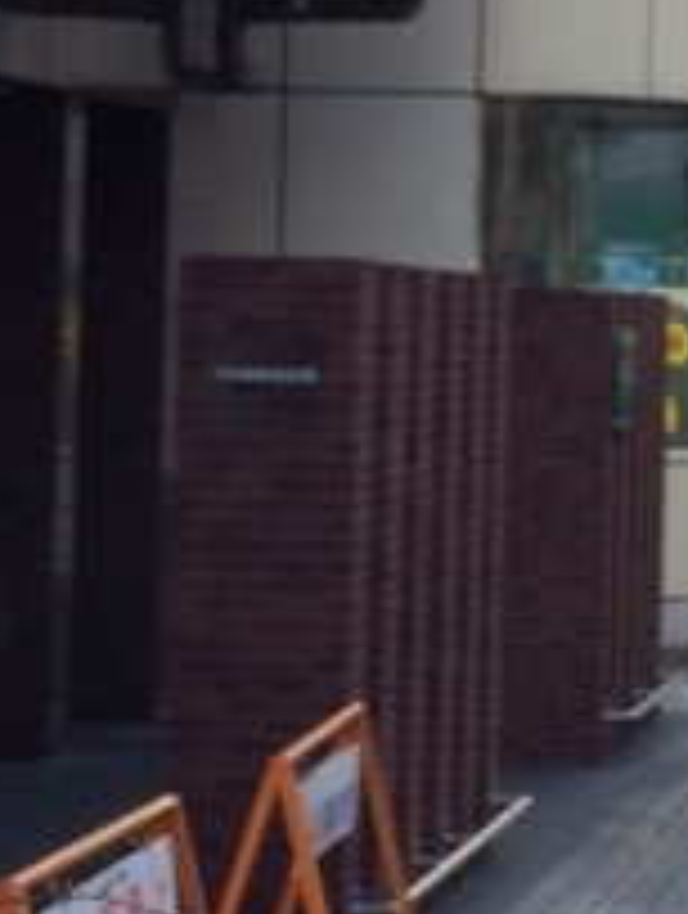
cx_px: 1403
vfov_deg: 13.4
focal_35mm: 146
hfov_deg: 9.5
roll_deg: +0.1
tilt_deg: +1.2
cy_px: 216
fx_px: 3857
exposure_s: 1/120
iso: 32
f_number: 2.2
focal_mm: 4.15
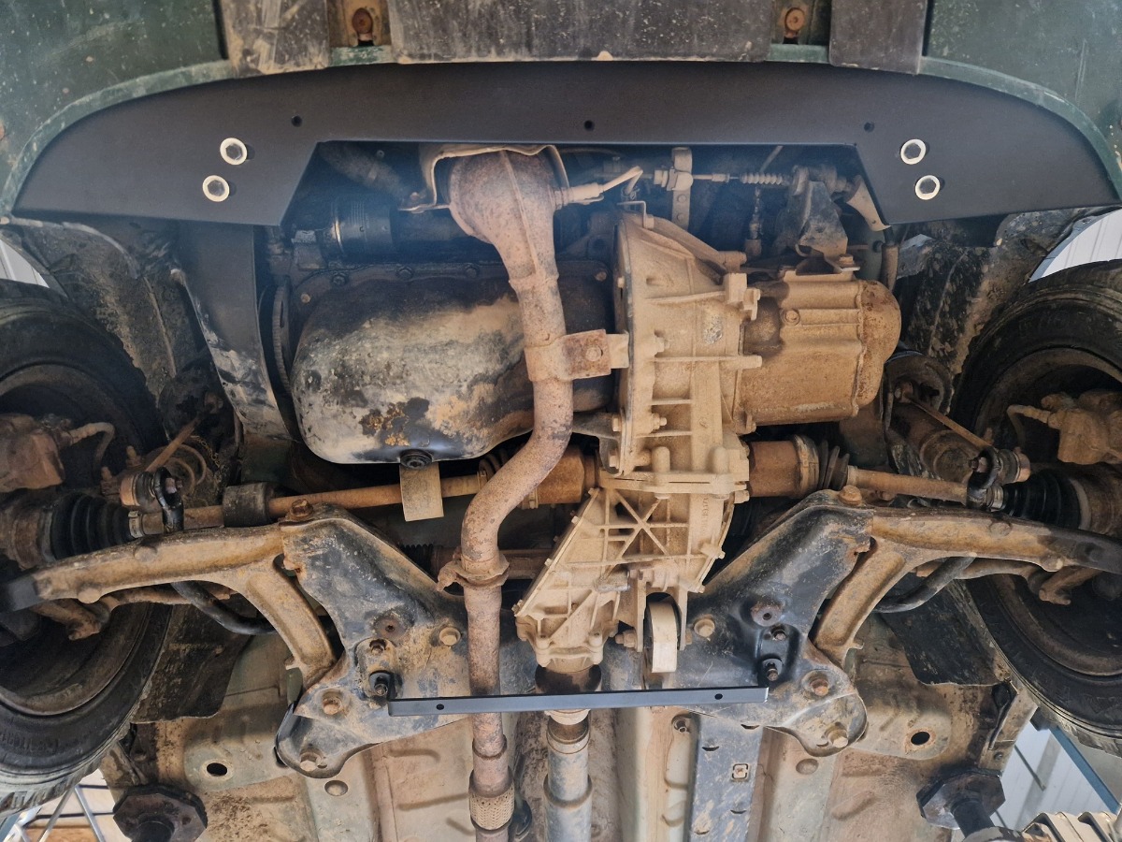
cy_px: 421
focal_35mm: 23
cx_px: 561
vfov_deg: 58.9
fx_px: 745
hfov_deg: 73.9
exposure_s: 1/25
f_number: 1.8
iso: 1000
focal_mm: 5.4
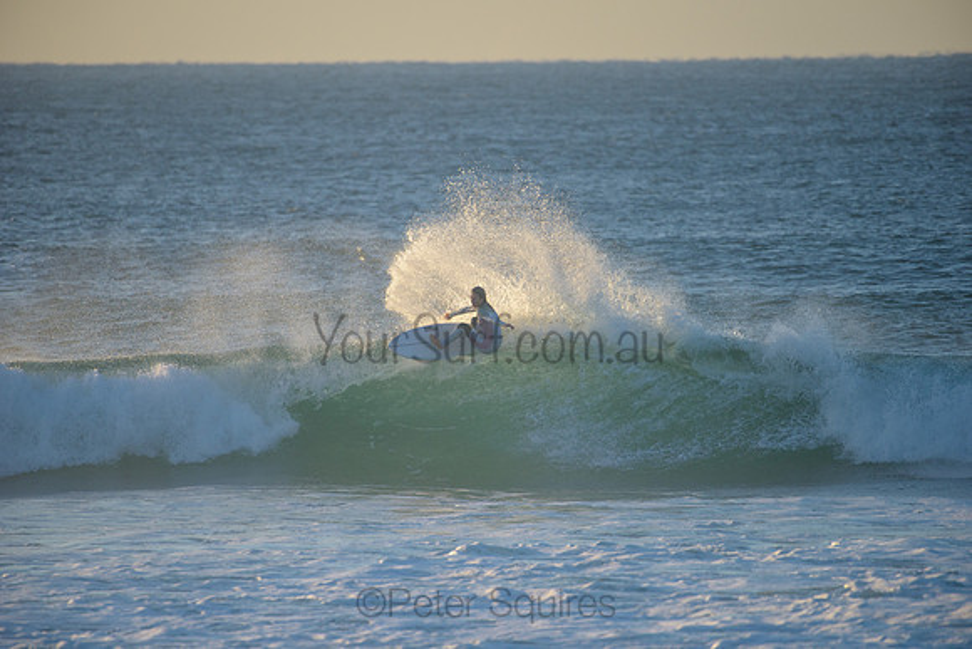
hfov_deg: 4.1
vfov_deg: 2.8
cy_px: 324
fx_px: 13503
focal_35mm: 500
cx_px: 486
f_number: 5.6
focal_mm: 500
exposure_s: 1/2000
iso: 560
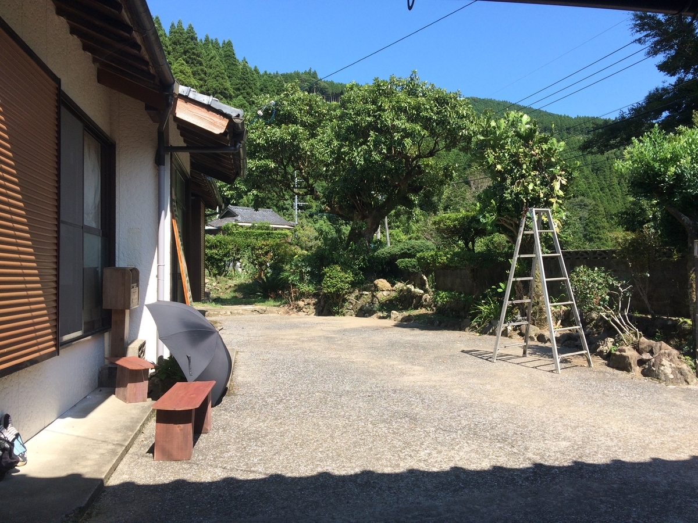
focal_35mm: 29
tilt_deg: +1.9
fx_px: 585
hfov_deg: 61.7
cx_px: 349
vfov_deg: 48.2
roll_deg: +0.1
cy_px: 262
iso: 32
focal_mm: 4.15
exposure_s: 1/855
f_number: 2.2
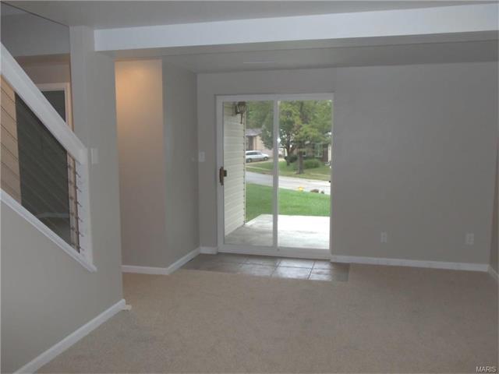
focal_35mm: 28
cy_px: 187
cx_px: 250
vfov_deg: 49.7
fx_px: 404
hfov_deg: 63.4
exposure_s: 1/60
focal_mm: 5.1
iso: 200
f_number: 3.3
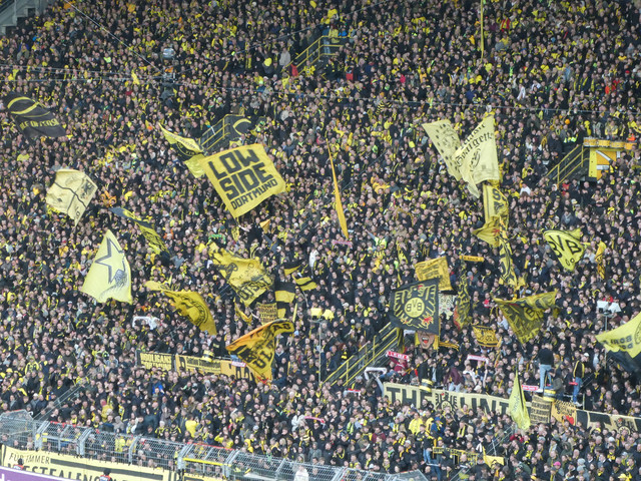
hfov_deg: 11.5
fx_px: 3185
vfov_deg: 8.6
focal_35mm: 172
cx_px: 320
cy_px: 240
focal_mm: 30.9
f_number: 5.6
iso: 500
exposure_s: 1/80
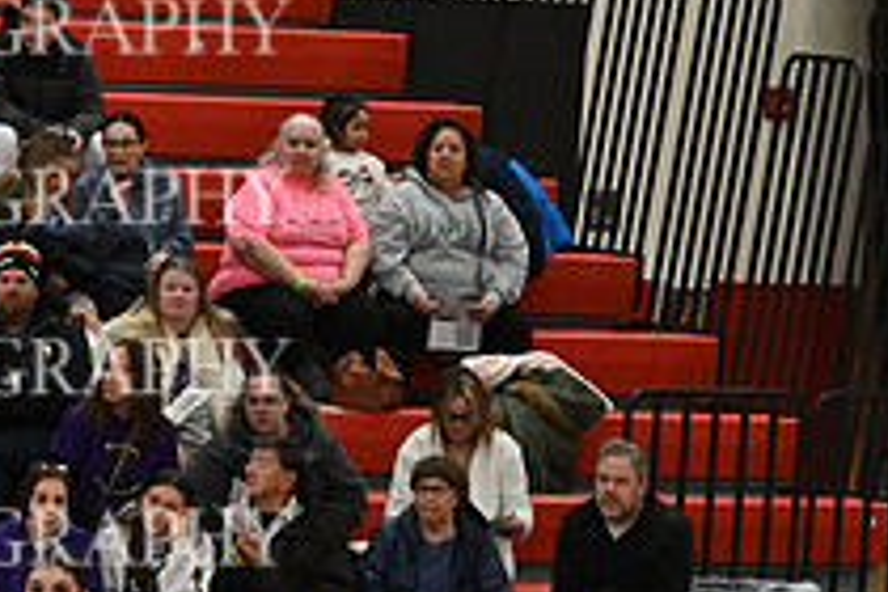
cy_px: 793
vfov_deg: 4.0
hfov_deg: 6.0
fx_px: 8386
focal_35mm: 340
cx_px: -321
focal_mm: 82
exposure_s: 1/400
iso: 5000
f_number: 4
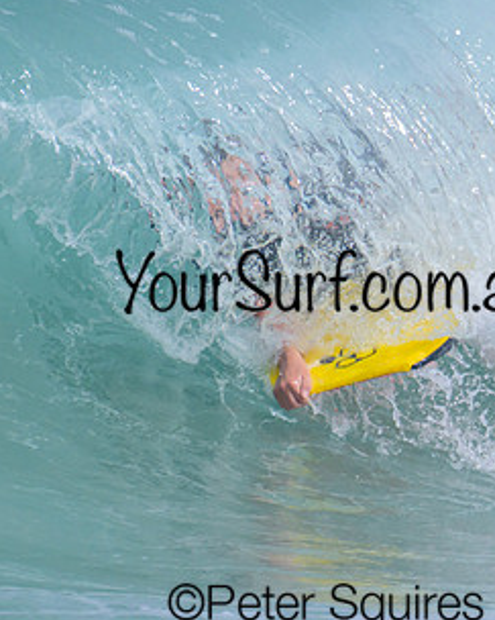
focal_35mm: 1948
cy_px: 354
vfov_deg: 1.0
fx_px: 35691
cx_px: 537
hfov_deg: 0.8
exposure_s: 1/2000
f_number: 11
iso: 560
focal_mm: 800
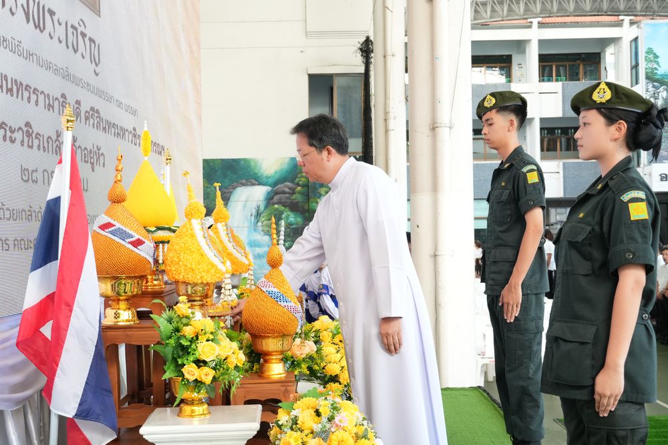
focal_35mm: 52
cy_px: 222
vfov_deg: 25.8
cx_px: 334
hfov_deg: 37.8
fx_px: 974
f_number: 5.6
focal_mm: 35
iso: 1600
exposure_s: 1/125
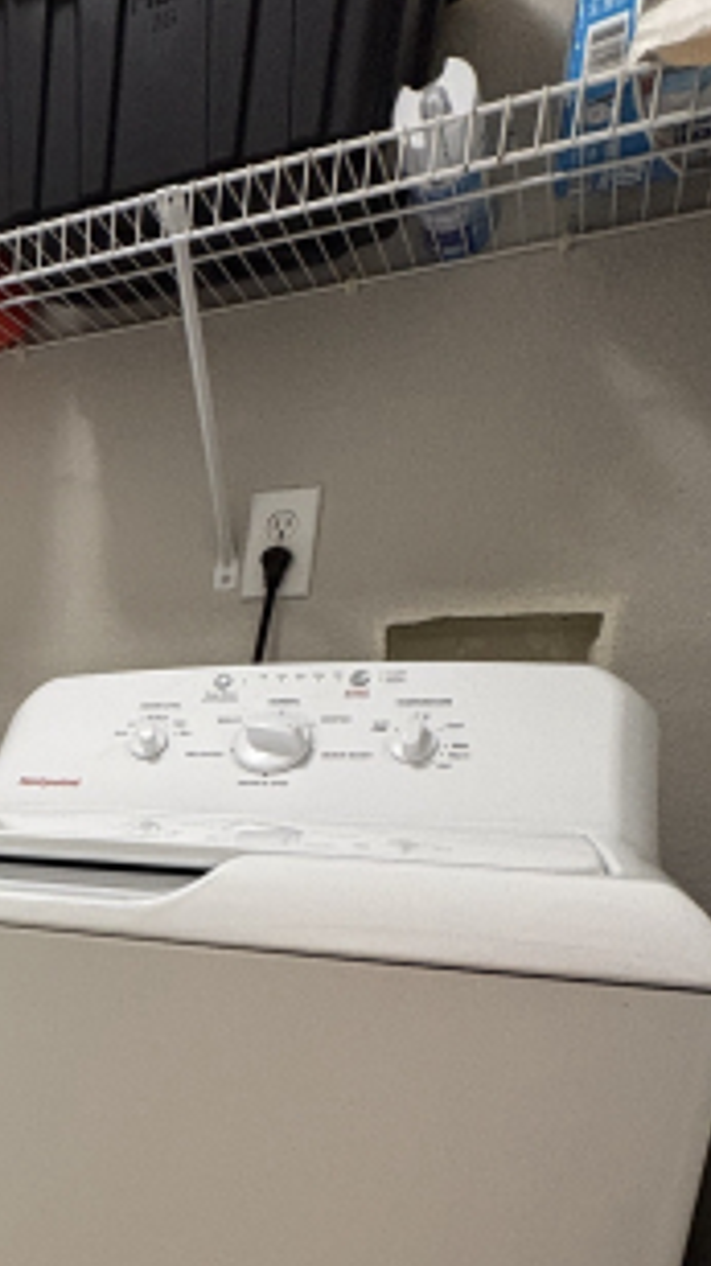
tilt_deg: -12.7
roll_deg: -1.4
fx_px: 1107
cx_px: -152
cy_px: 1038
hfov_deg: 30.1
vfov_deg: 54.8
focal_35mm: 33
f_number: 2.2
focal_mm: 2.22
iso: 500
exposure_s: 1/60
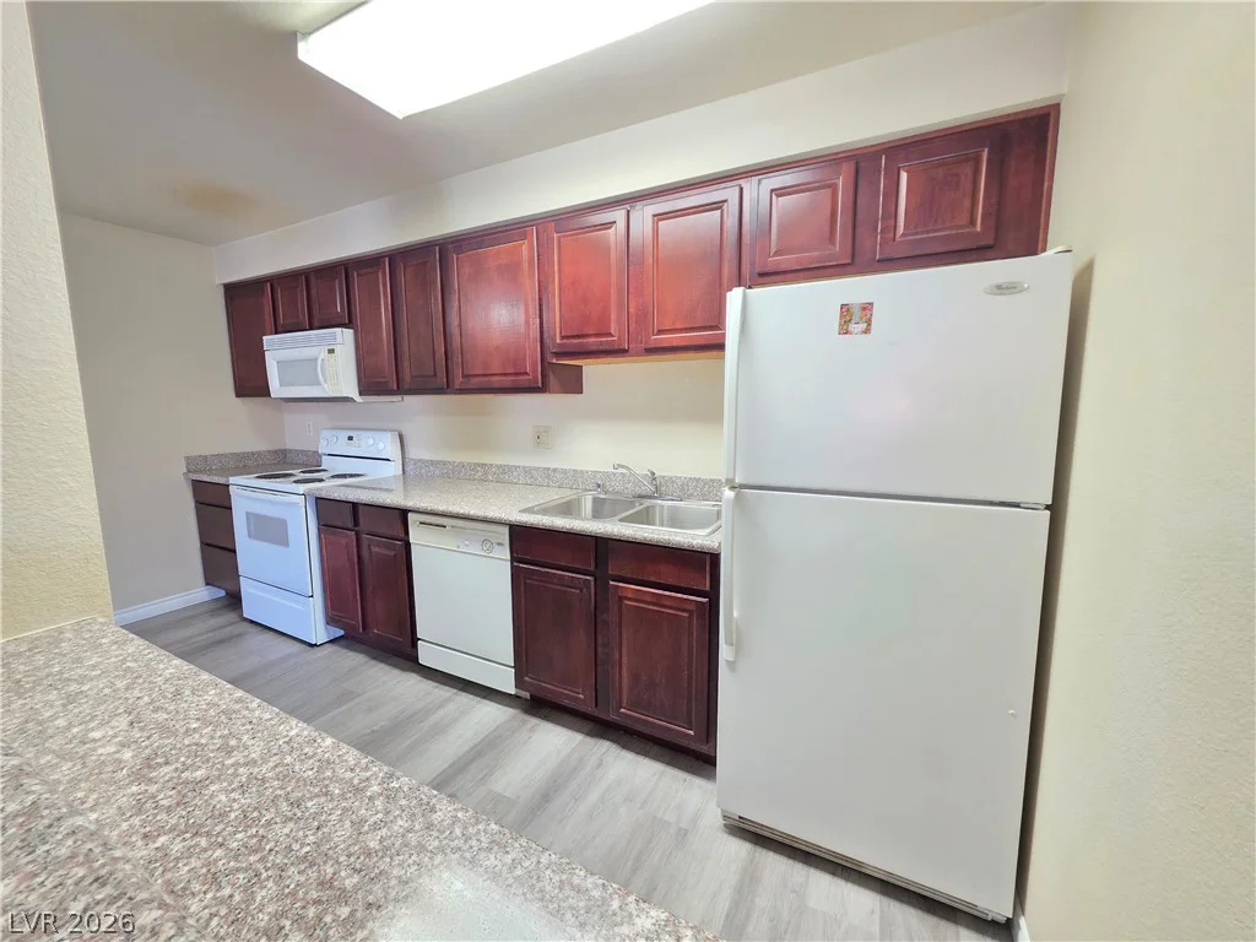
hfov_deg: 106.2
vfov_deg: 89.9
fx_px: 472
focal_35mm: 13
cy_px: 471
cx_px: 628
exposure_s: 1/60
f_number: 1.9
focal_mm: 2.2
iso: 320
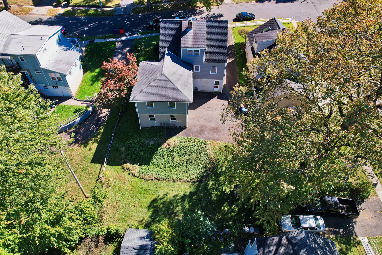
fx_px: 233
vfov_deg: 57.2
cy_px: 128
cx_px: 191
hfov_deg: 78.6
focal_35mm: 22
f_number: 2.8
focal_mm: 8.4
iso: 100
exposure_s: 1/50
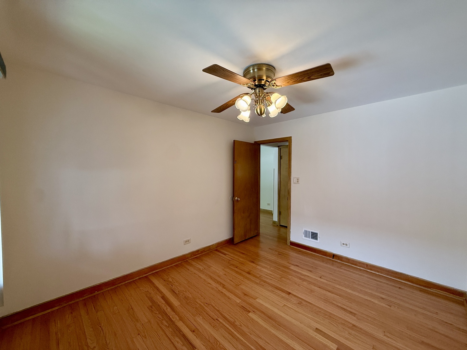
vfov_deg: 85.7
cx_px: 234
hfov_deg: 102.1
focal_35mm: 14
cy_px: 175
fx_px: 189
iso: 250
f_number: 2.2
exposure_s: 1/120
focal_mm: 2.22
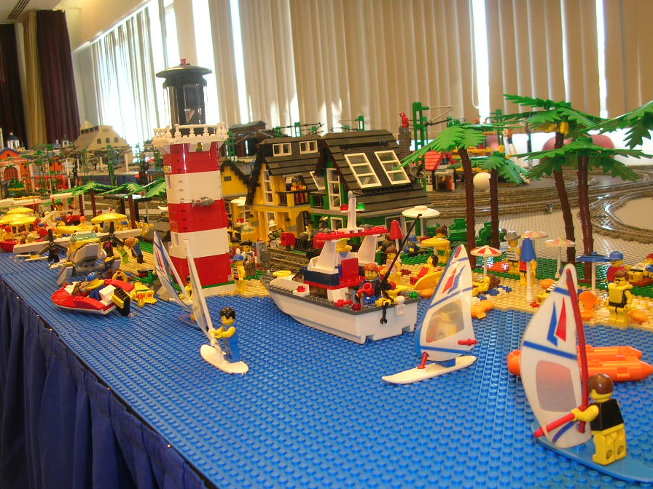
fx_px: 755
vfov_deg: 36.0
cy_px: 255
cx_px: 359
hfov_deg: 46.7
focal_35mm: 40
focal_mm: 5.8
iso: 50
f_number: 2.8
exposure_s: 1/15.5
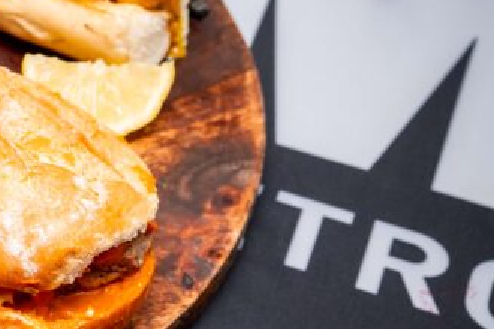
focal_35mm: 152
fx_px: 2086
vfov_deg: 9.0
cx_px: -260
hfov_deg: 12.8
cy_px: 65
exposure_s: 1/125
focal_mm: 49
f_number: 5.6
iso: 1000
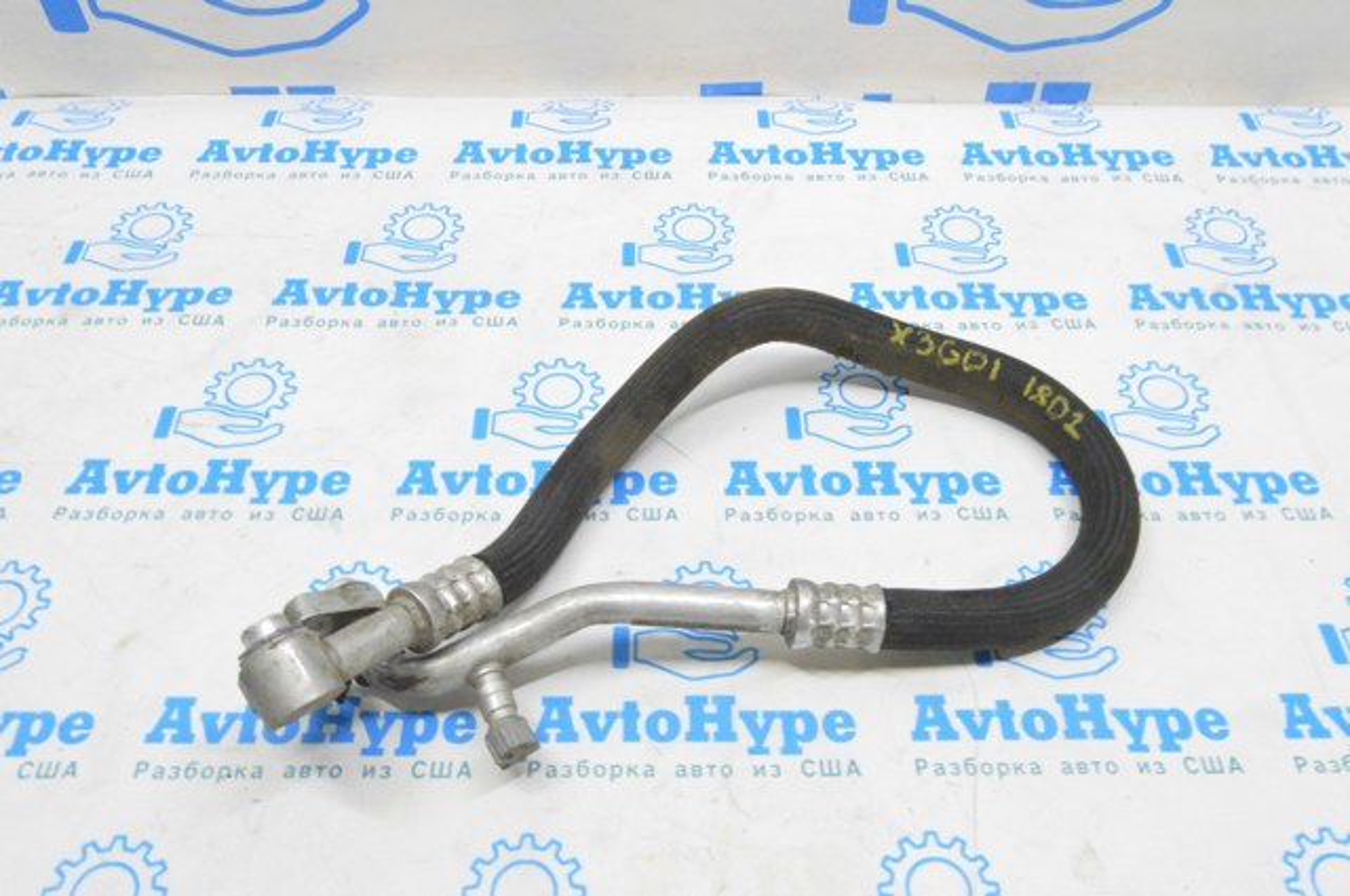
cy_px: 448
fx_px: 1236
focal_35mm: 33
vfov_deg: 39.9
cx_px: 675
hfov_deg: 57.3
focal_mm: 22
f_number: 20
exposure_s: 1/15
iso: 6400
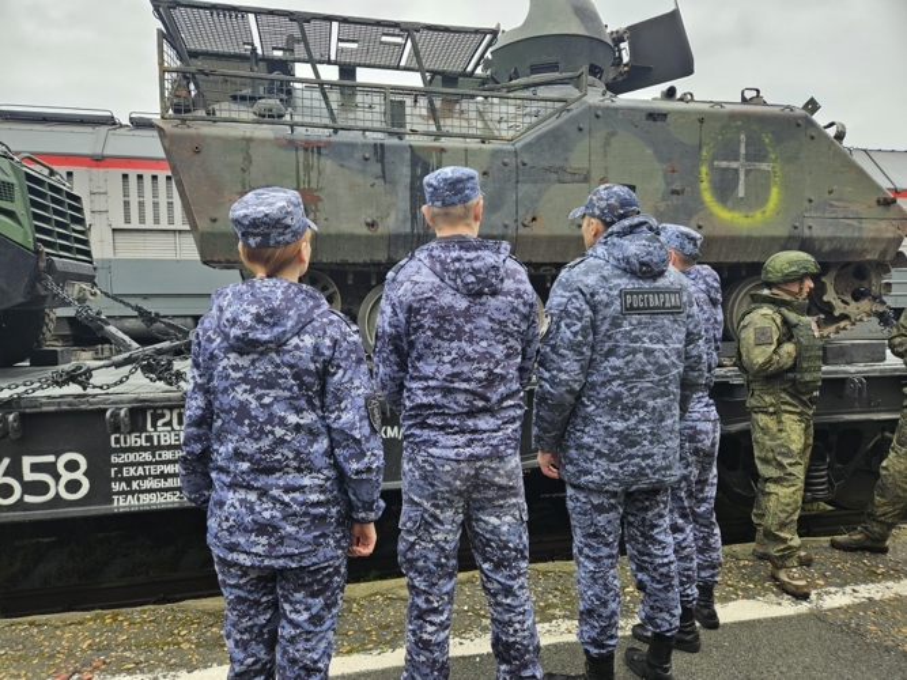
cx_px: 454
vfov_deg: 58.9
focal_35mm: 23
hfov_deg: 73.9
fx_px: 603
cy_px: 340
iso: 25
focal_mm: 5.4
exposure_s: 1/458
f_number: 1.8
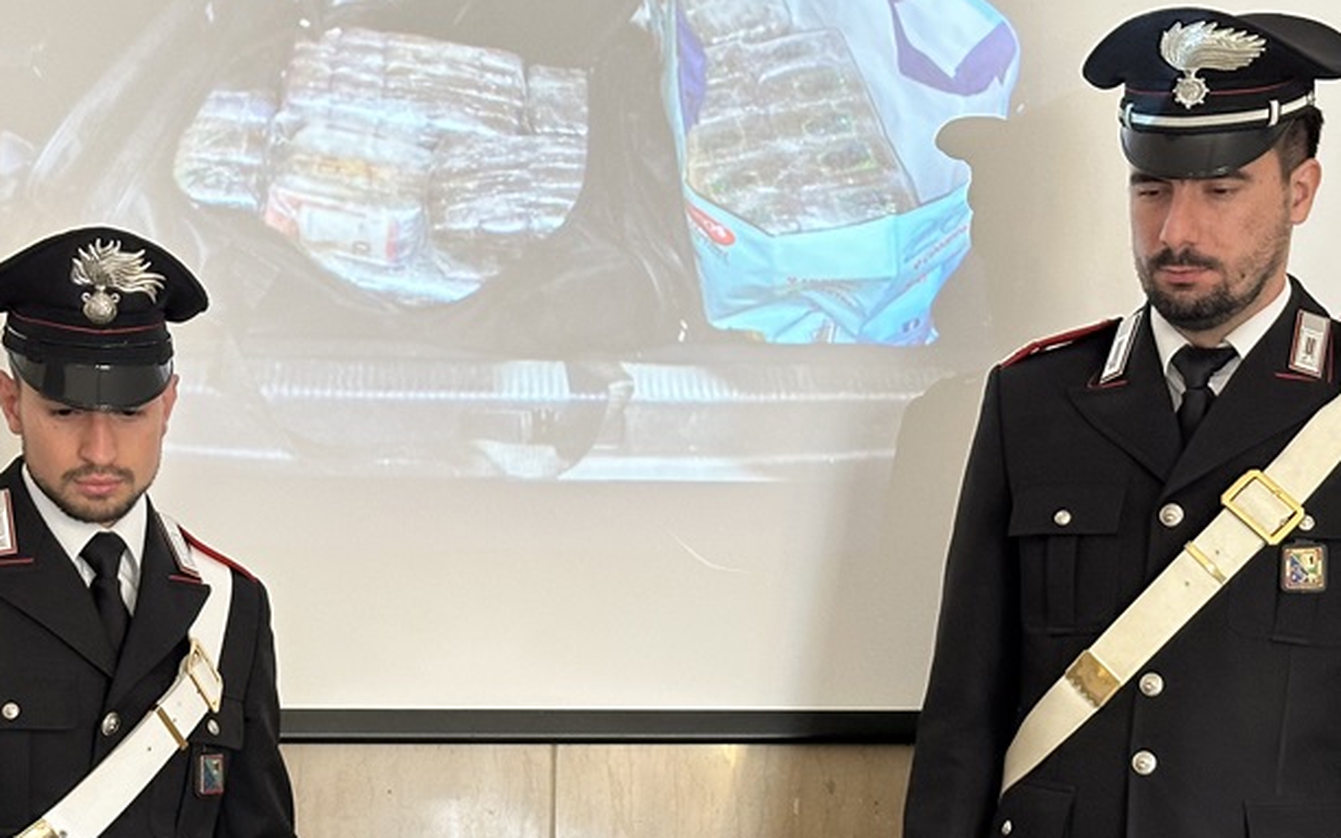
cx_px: 459
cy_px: 796
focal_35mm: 83
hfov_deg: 24.8
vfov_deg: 15.5
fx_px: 3033
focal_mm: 6.86
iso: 200
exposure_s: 1/50
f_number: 1.78
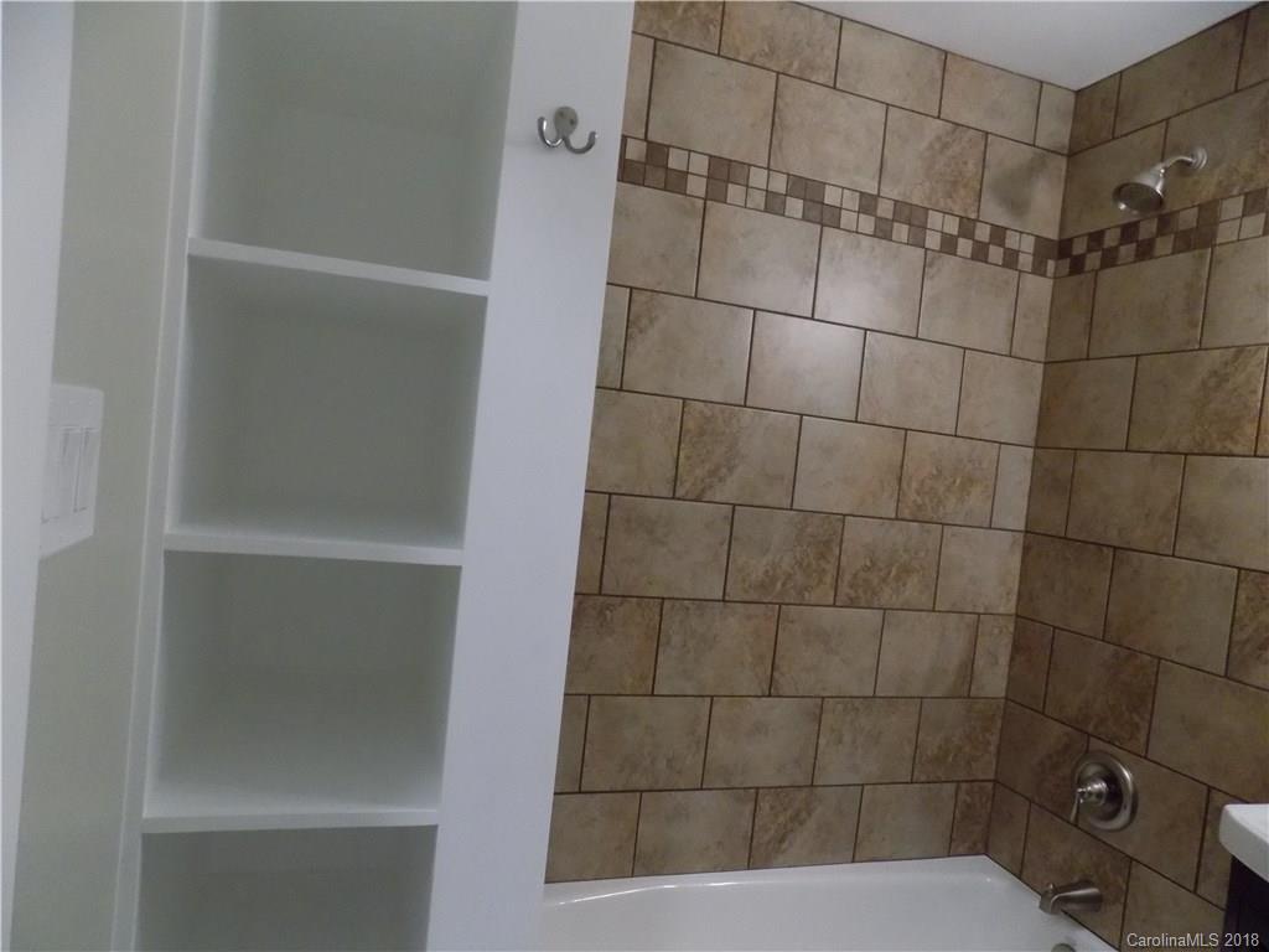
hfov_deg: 73.9
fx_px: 843
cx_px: 634
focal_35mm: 23
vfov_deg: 58.9
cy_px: 476
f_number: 3.1
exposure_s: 1/25
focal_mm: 4
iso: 400
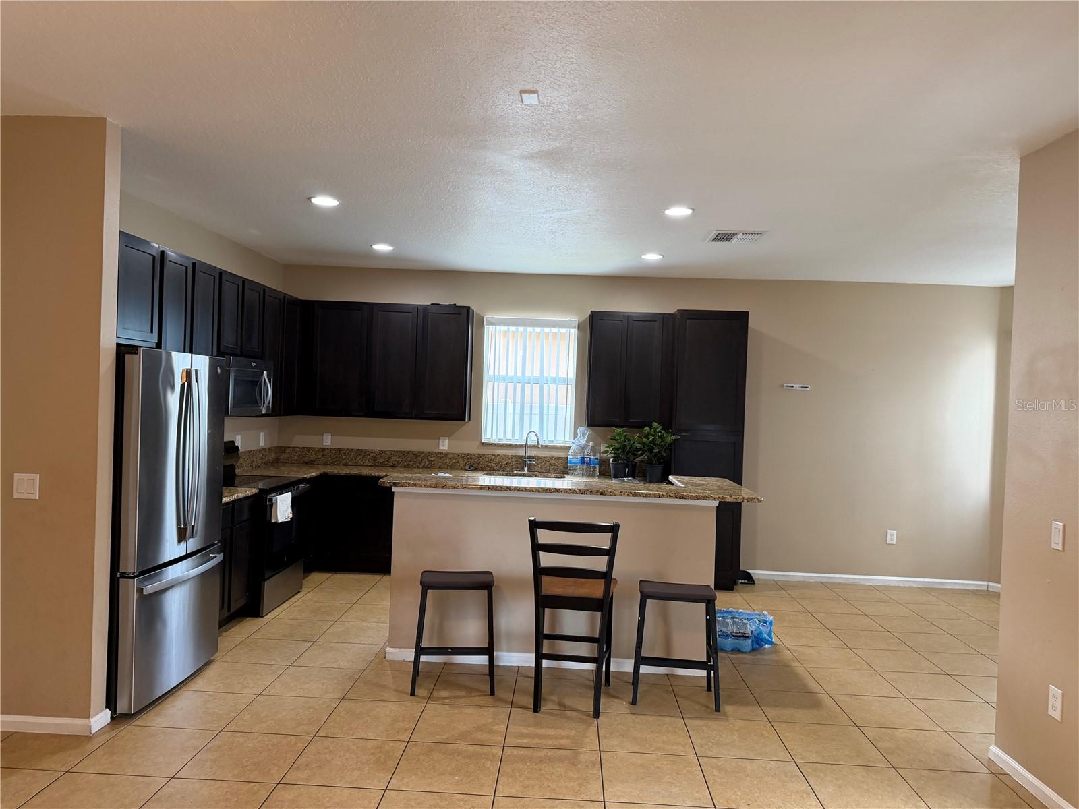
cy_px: 404
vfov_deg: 56.8
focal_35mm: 24
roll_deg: -2.8
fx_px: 748
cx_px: 540
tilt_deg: +2.1
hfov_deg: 71.6
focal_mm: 6.76
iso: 250
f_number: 1.78
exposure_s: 1/60
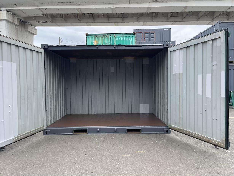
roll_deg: +1.3
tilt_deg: -1.0
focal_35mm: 26
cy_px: 88
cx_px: 117
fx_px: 176
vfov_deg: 53.1
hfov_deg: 67.3
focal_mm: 5.1
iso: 50
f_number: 1.6
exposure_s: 1/1212
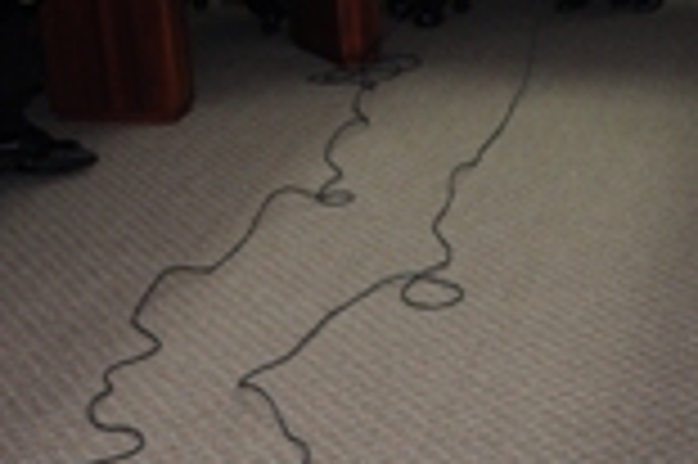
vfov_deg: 17.4
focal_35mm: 78
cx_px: 675
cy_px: 131
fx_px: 1511
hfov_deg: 24.9
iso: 400
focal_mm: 18
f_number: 5.6
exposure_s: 1/50
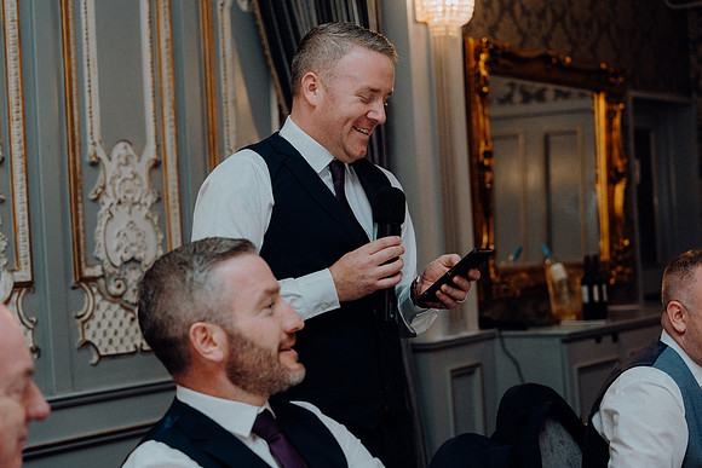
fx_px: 1365
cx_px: 351
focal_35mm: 70
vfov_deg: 19.5
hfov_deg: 28.8
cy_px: 234
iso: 2500
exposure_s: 1/160
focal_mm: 70
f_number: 3.5
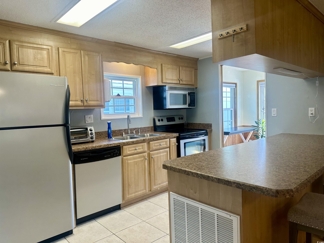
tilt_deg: -2.2
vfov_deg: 56.8
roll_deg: +1.0
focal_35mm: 24
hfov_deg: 71.6
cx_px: 162
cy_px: 122
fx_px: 225
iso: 80
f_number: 1.78
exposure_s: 1/120
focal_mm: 6.86
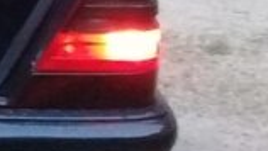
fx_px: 1002
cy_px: -126
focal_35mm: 141
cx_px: -217
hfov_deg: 13.6
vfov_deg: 8.3
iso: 500
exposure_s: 1/17
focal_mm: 3.3
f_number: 2.2
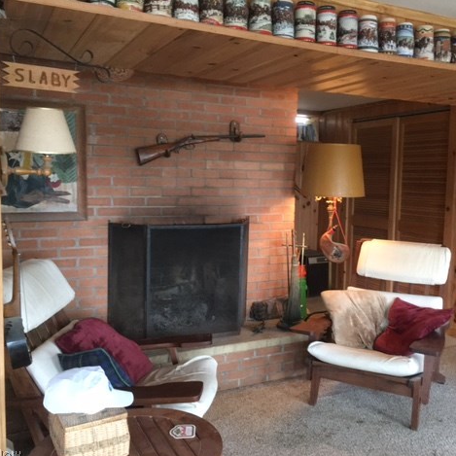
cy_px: 231
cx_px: 269
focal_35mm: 35
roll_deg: -0.8
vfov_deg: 47.2
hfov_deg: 47.0
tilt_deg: -3.8
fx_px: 522
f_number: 2.2
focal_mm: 4.15
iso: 200
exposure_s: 1/30
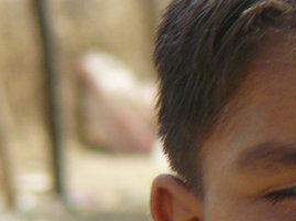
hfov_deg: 1.2
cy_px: 230
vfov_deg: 0.9
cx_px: 274
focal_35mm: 1657
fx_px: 14163
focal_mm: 72
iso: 100
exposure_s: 1/200
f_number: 5.6
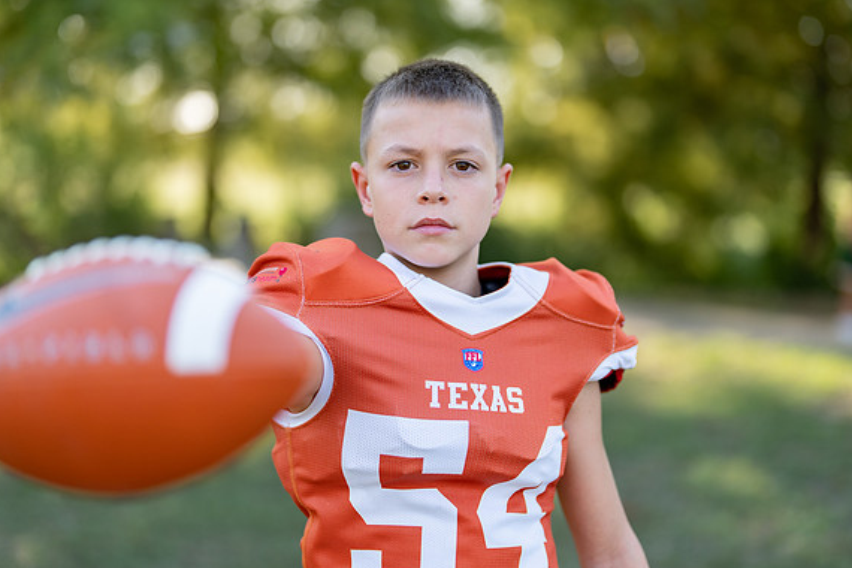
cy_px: 258
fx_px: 1396
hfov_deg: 33.9
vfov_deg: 23.0
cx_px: 446
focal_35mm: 59
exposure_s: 1/1250
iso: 100
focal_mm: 50
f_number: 1.2
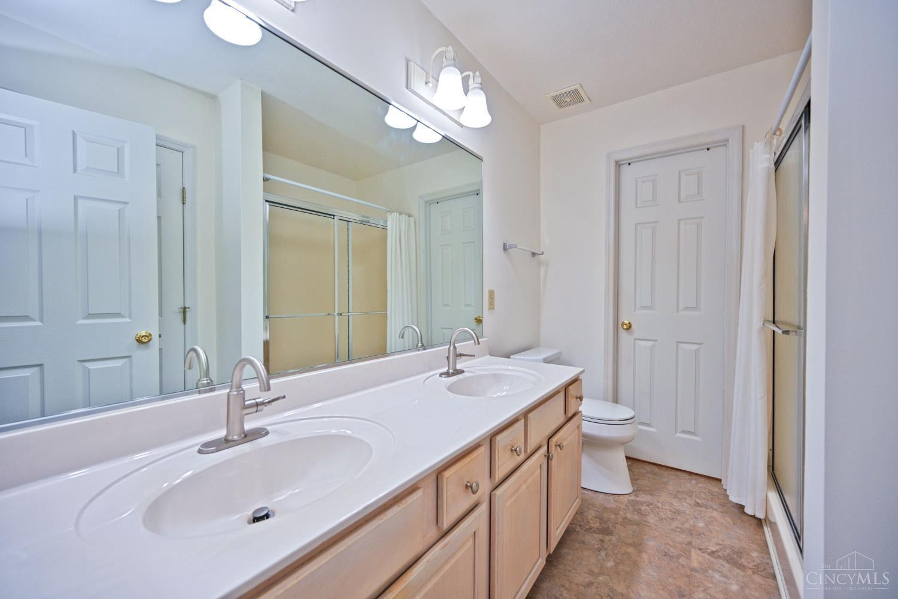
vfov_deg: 81.2
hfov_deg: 104.3
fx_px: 349
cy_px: 300
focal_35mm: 14
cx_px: 449
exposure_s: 1/80
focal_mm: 14
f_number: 4.5
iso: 200
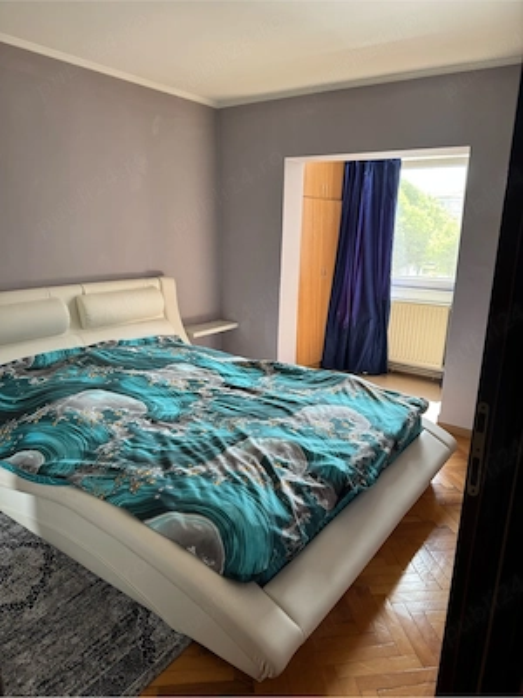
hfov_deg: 56.8
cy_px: 349
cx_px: 262
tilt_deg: -14.6
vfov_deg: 71.6
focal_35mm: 24
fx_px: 483
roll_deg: -2.2
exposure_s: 1/121
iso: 125
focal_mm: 6.76
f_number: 1.78
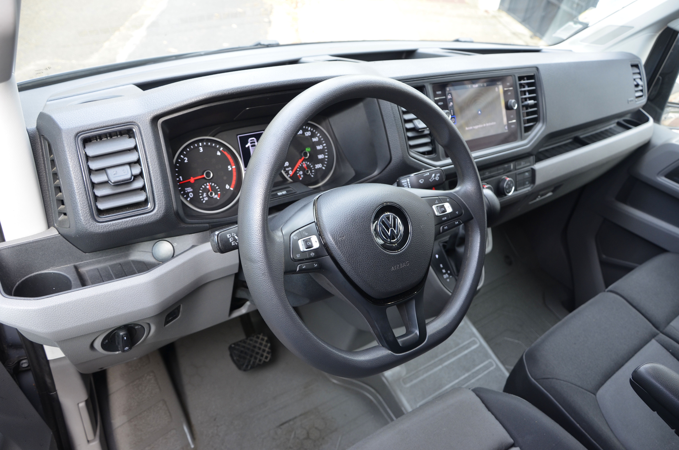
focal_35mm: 27
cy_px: 225
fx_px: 508
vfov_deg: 47.7
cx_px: 340
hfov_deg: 67.5
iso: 400
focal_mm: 18
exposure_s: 1/60
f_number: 4
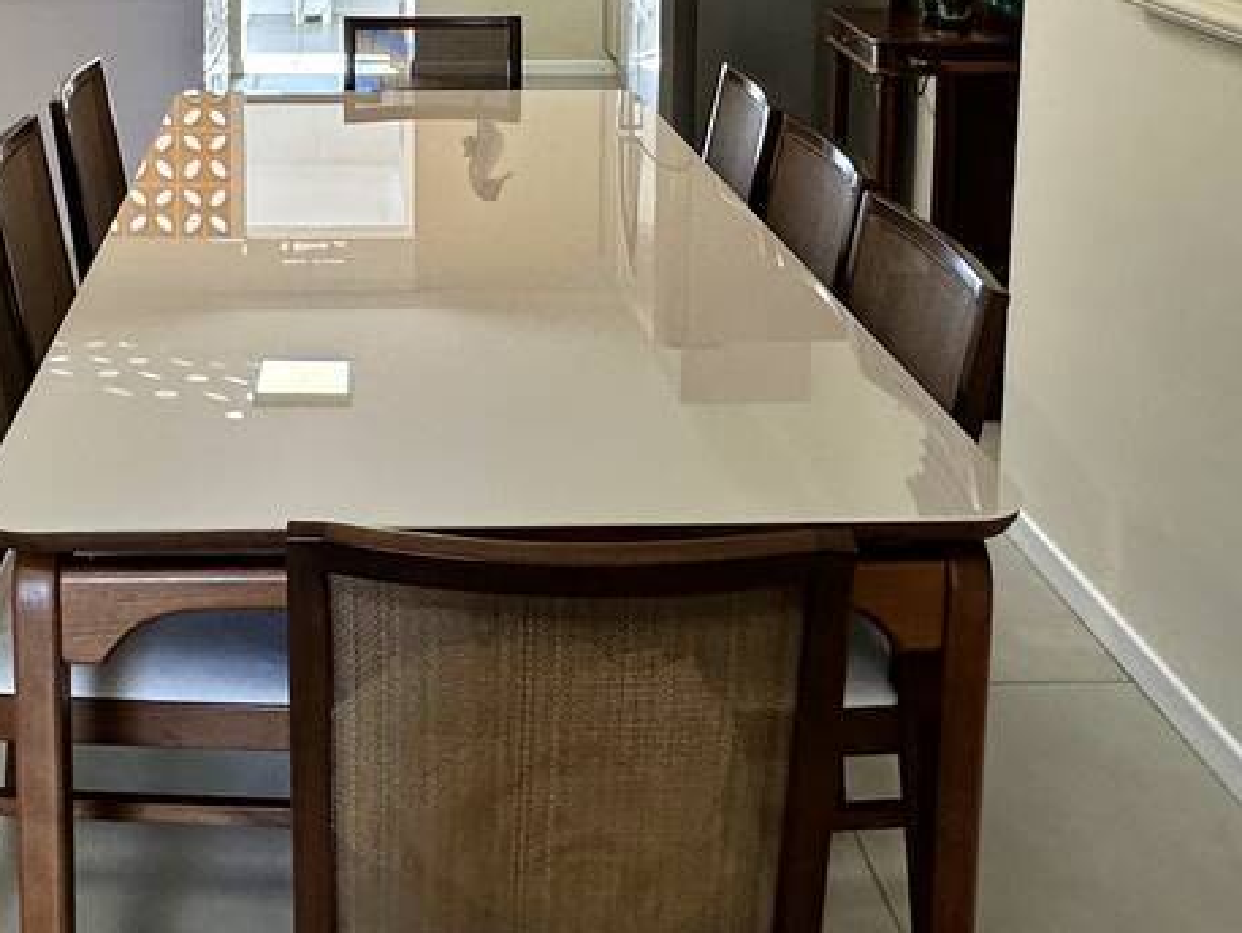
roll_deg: -0.1
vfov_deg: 30.3
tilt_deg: -7.4
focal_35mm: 44
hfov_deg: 42.1
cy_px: -27
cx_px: 377
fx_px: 1580
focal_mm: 2.22
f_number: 2.2
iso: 160
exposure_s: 1/120
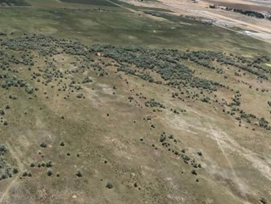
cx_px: 108
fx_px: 353
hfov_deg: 41.8
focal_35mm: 45
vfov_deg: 32.2
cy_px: 108
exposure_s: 1/1621
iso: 20
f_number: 1.8
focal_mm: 3.99
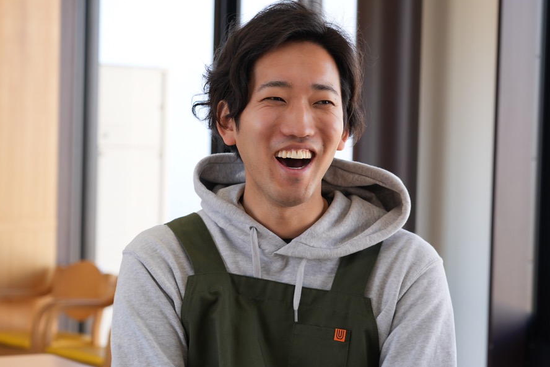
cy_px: 223
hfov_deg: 20.8
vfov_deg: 14.0
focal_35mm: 98
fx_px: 1497
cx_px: 292
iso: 160
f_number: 4.5
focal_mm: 68
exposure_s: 1/80
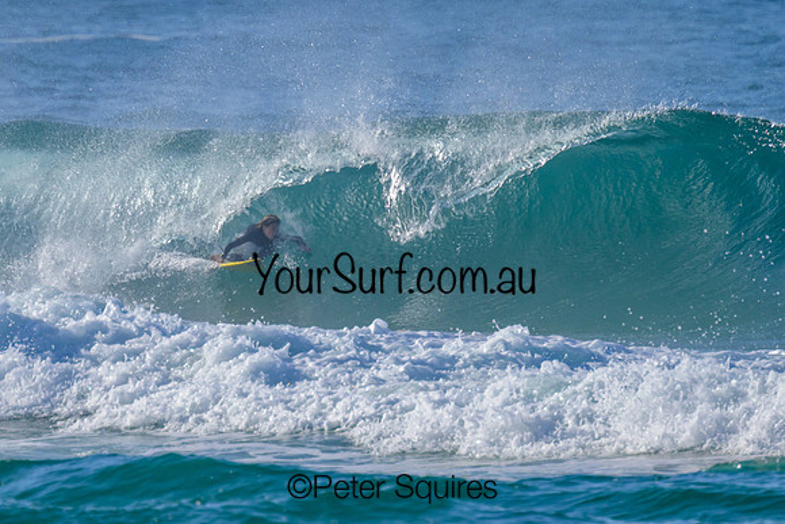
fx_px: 23898
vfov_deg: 1.3
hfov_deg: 1.9
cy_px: 172
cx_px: 340
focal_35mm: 1096
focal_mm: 800
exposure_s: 1/2000
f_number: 11
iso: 720
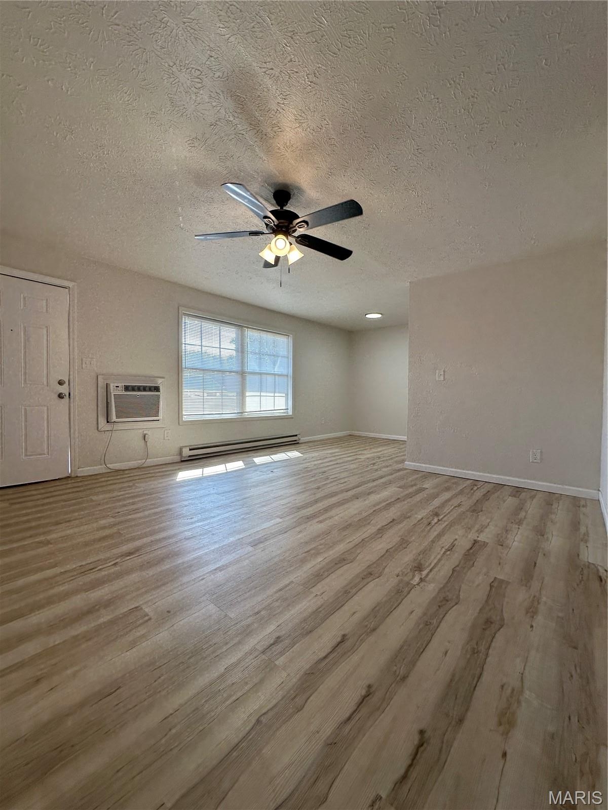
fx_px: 328
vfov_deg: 102.1
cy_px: 405
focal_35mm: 14
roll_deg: -0.3
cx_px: 304
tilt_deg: -1.5
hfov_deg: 85.7
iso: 50
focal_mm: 2.22
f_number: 2.2
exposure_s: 1/120
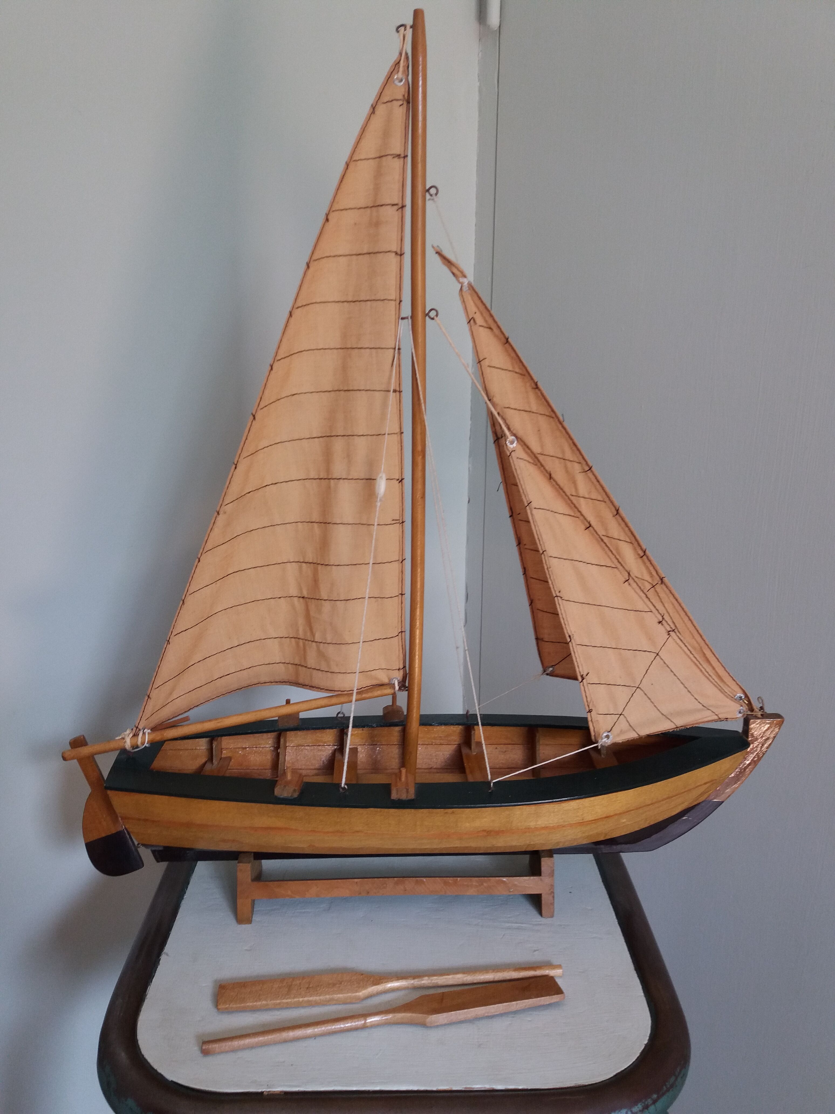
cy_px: 557
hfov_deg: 49.7
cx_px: 418
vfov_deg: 63.4
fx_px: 901
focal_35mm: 28
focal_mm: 3.7
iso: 64
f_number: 1.9
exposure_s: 1/50
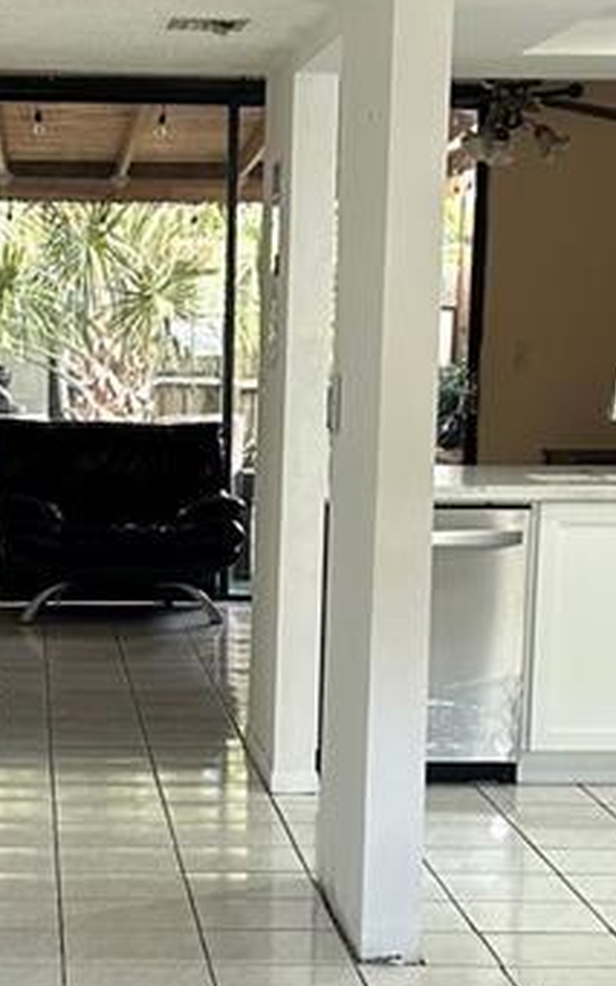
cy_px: 821
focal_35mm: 97
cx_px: 113
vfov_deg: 21.1
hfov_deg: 13.4
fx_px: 2607
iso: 100
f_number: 1.5
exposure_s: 1/120
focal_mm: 5.7
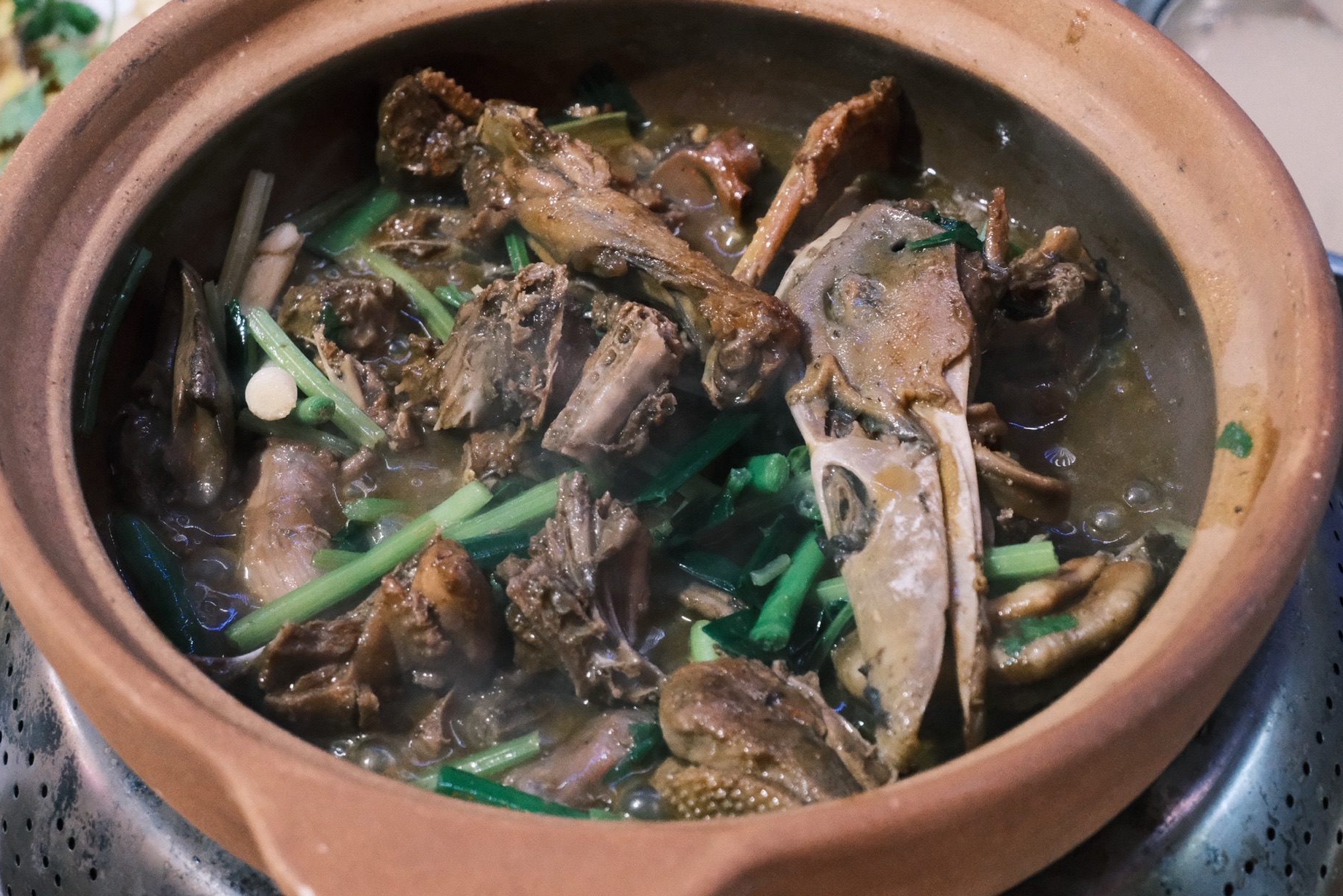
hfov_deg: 31.9
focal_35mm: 63
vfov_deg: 21.6
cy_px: 414
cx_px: 640
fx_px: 2350
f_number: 5.2
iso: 12800
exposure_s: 1/56
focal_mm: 38.5
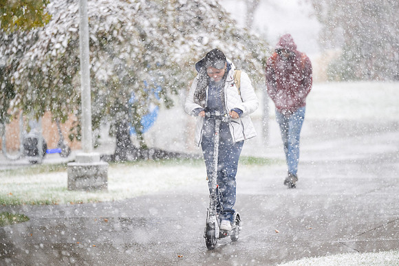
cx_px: 206
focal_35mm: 207
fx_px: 2292
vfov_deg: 6.6
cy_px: 133
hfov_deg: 9.9
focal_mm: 200
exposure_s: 1/800
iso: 800
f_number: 2.8
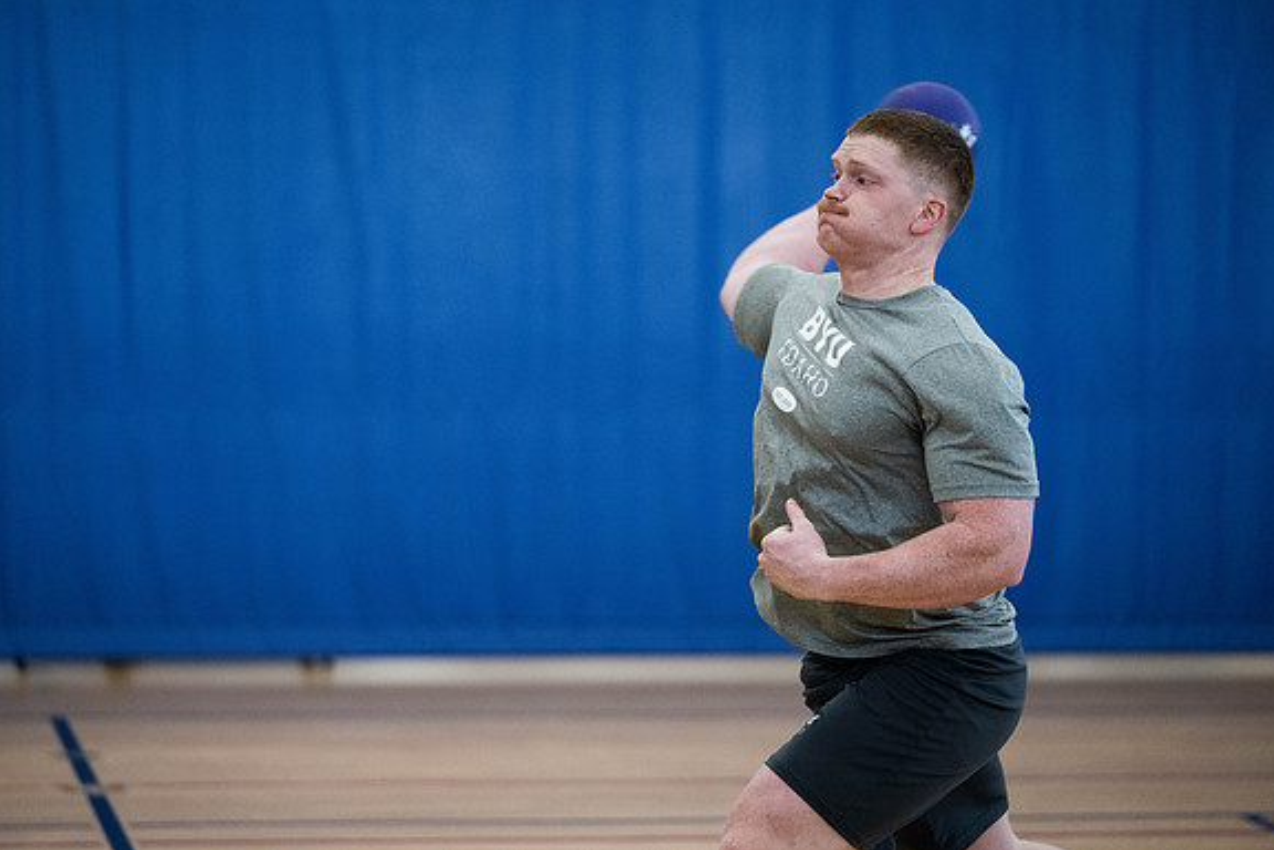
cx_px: 639
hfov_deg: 15.1
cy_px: 426
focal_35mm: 136
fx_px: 4813
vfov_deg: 10.1
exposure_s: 1/1000
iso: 4000
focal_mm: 135
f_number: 2.8
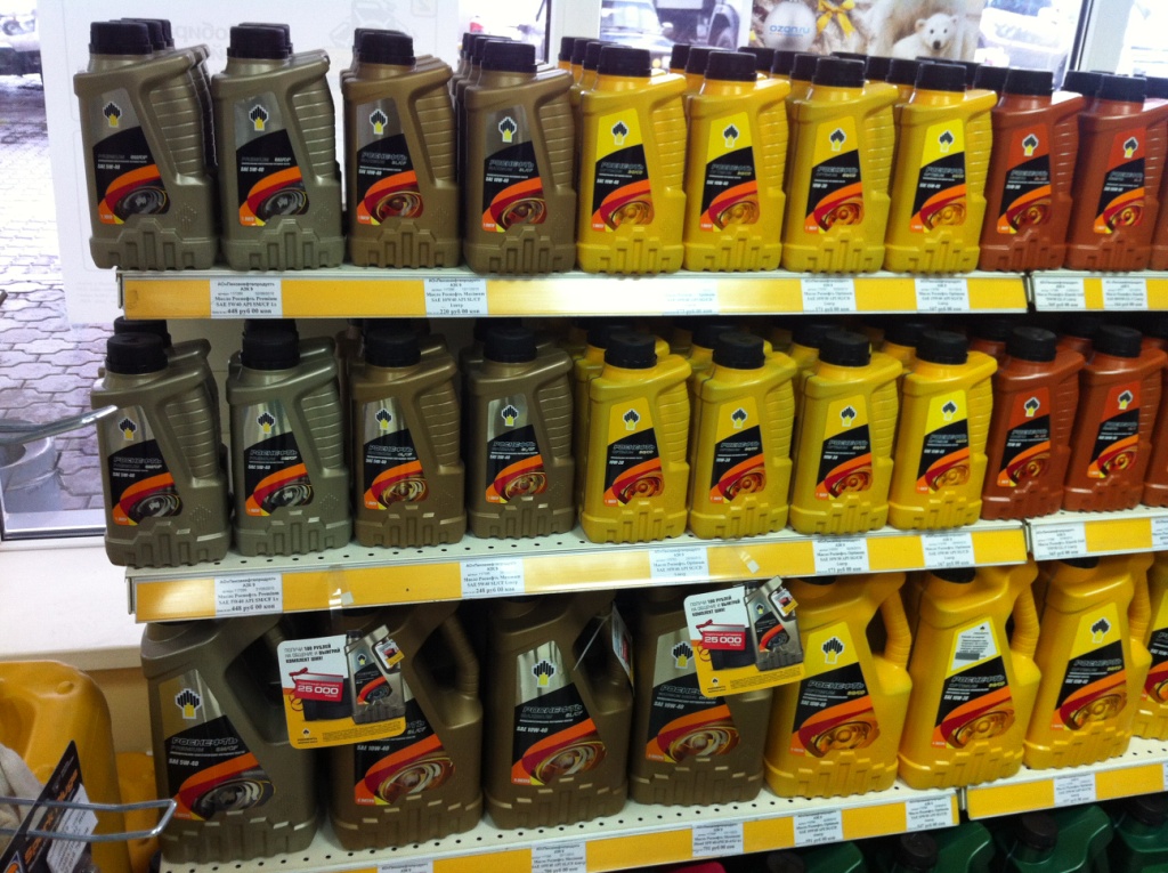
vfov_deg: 40.6
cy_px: 436
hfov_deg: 52.7
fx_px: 1179
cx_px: 584
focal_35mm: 35
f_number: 2.8
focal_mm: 3.85
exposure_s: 1/15
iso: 100
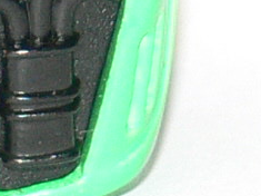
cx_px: -618
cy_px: -72
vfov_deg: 1.1
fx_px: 10362
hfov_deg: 1.4
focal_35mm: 1375
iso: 100
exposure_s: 1/30
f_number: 3.6
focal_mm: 26.9
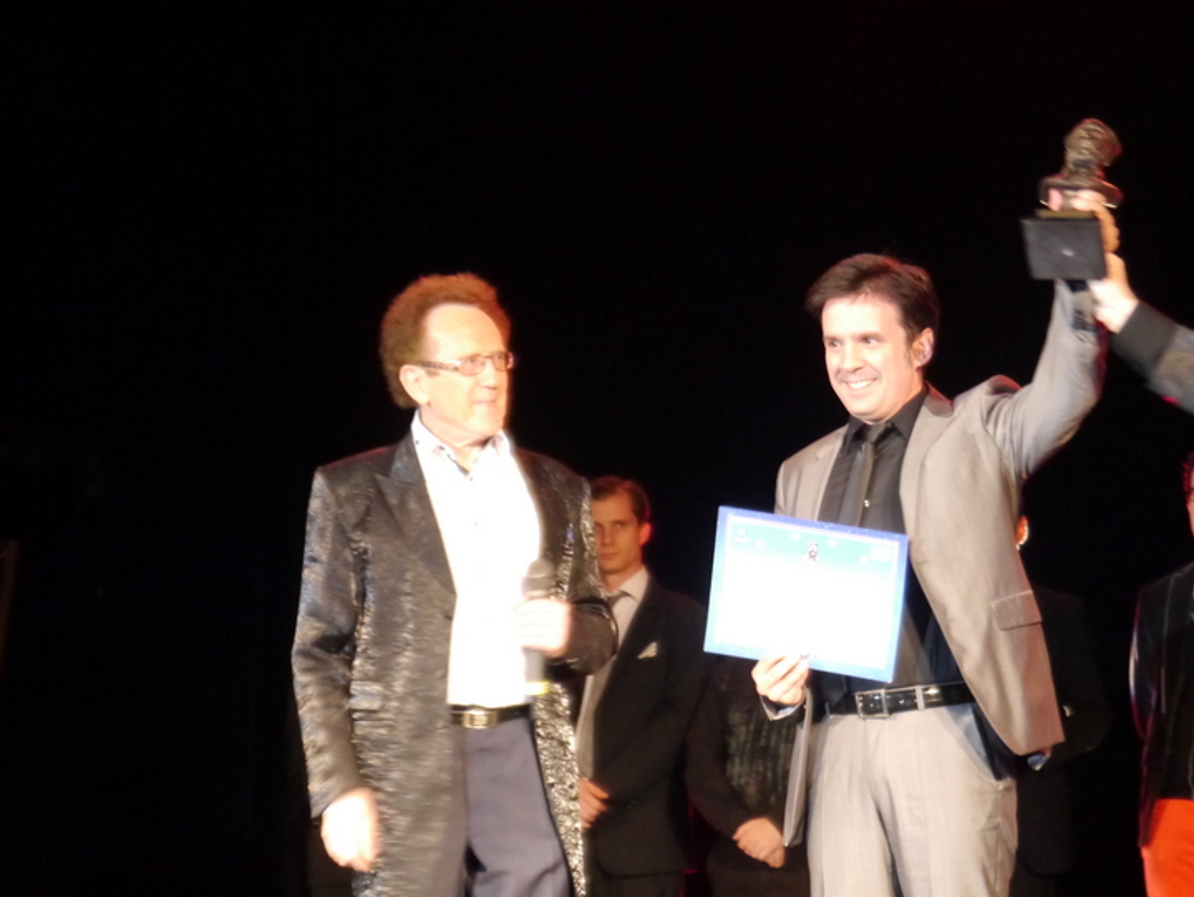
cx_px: 831
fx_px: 4832
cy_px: 515
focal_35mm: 140
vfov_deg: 10.6
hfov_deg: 14.1
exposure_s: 1/13
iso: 1600
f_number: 5.6
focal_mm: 42
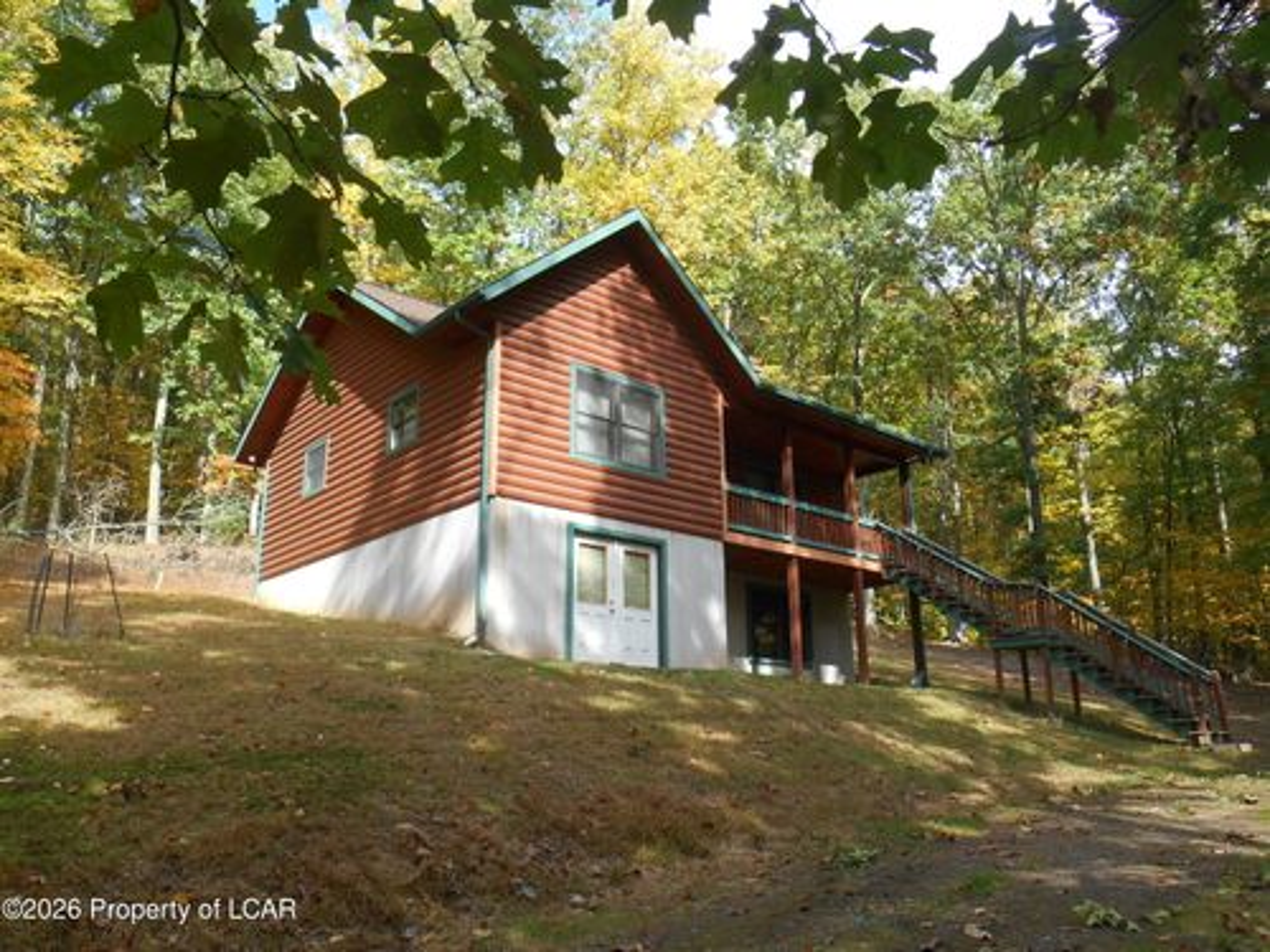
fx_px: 954
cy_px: 476
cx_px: 635
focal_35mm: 26
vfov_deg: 53.1
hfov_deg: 67.3
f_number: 3.4
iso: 80
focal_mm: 4.7
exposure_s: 1/200
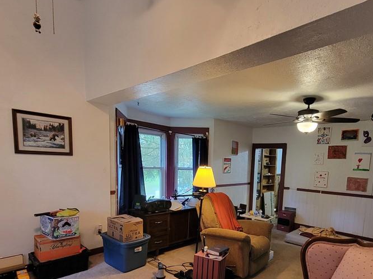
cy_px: 191
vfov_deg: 63.9
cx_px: 211
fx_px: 215
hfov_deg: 81.4
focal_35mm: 20
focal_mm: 2.2
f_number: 2.2
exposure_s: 1/30
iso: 400
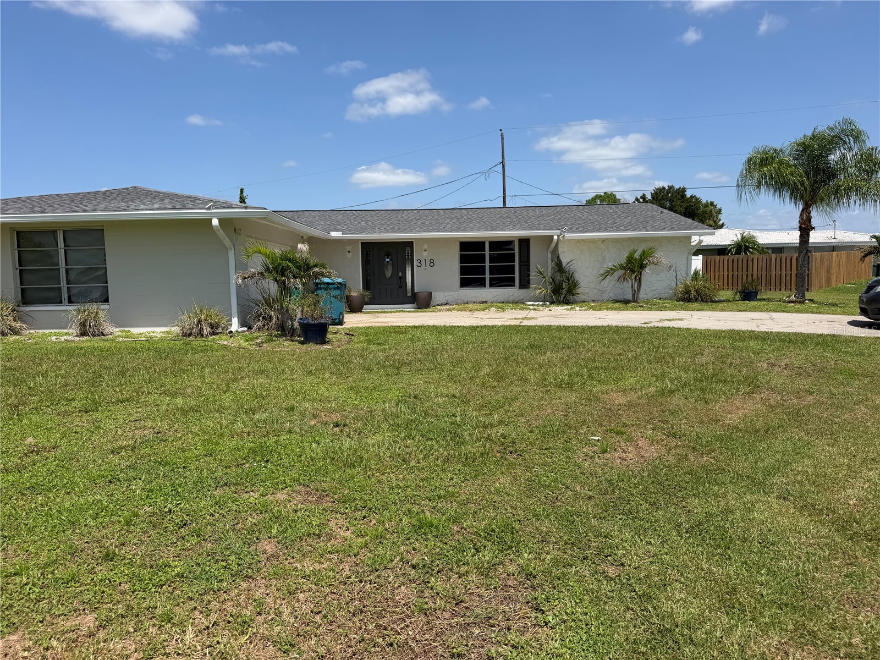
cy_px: 330
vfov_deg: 56.8
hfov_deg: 71.6
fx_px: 610
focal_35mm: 24
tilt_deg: -5.5
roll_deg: +1.0
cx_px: 440
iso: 80
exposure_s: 1/5714
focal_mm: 6.76
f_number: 1.78
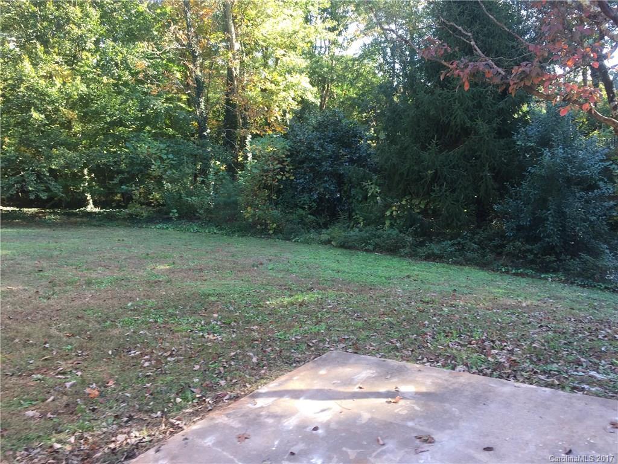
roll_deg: +2.4
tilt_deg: -7.3
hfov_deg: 61.7
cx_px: 309
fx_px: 518
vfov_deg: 48.2
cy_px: 232
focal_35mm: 29
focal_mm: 4.15
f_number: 2.2
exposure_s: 1/60
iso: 32
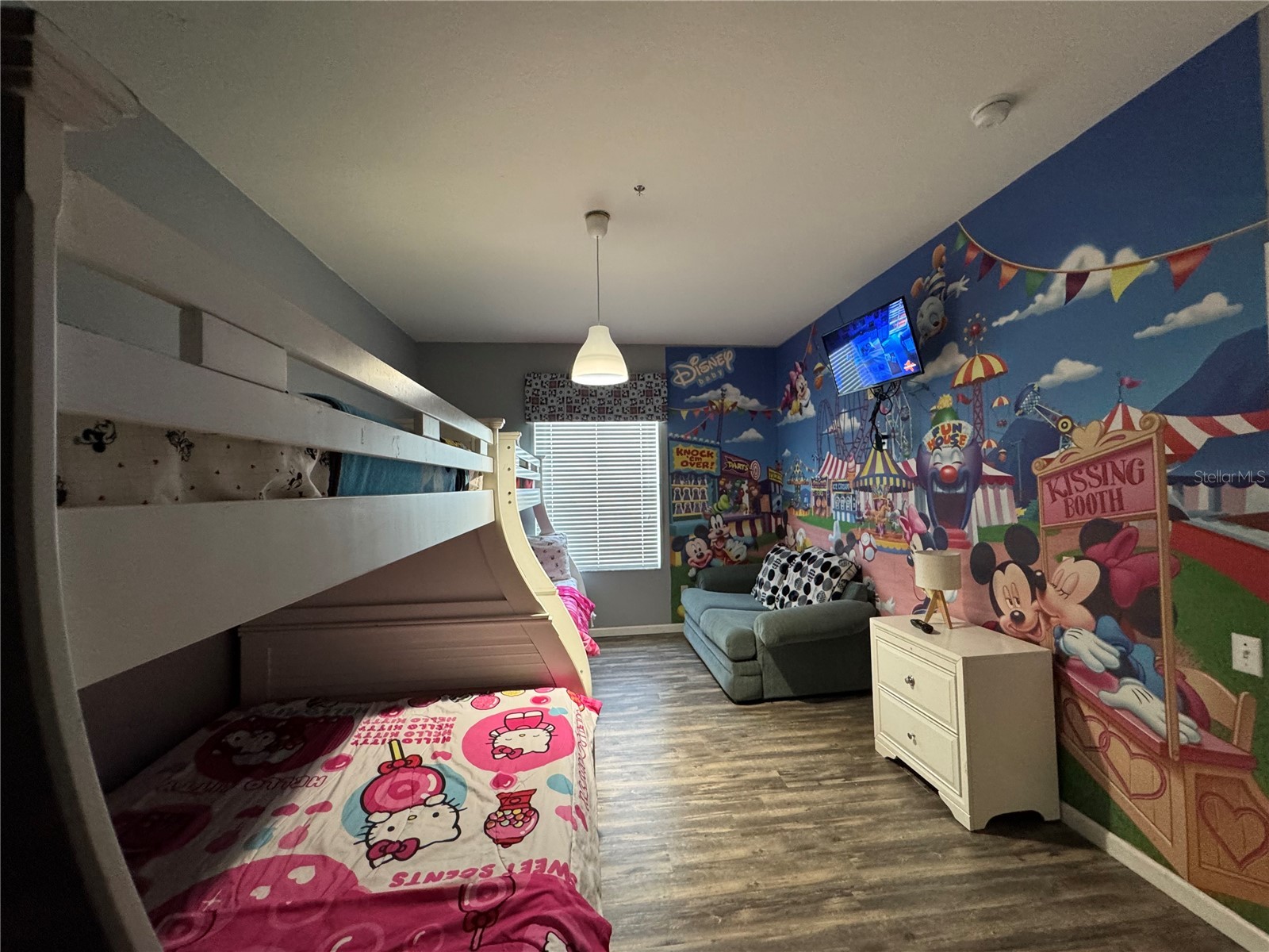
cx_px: 634
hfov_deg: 102.1
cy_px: 476
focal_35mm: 14
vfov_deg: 85.7
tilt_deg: +0.9
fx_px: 513
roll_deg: +0.8
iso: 500
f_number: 2.2
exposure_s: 1/60
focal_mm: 2.22
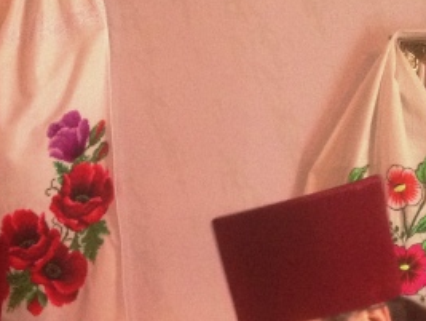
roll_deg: -1.5
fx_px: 1651
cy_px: 423
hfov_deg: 14.0
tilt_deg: -5.2
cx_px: -172
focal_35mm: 134
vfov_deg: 10.8
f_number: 2.4
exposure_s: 1/20
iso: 160
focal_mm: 4.28
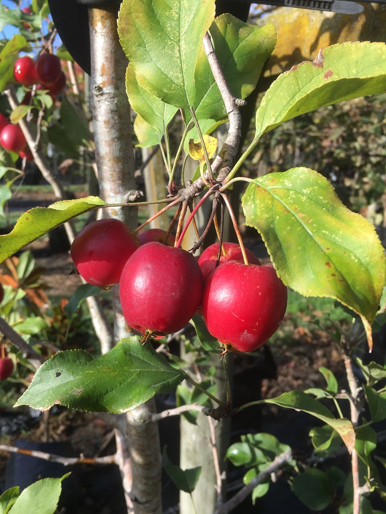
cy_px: 257
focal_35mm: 29
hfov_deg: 48.2
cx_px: 193
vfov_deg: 61.7
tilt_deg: -16.6
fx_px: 431
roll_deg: -2.9
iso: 25
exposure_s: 1/444
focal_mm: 4.15
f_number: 2.2
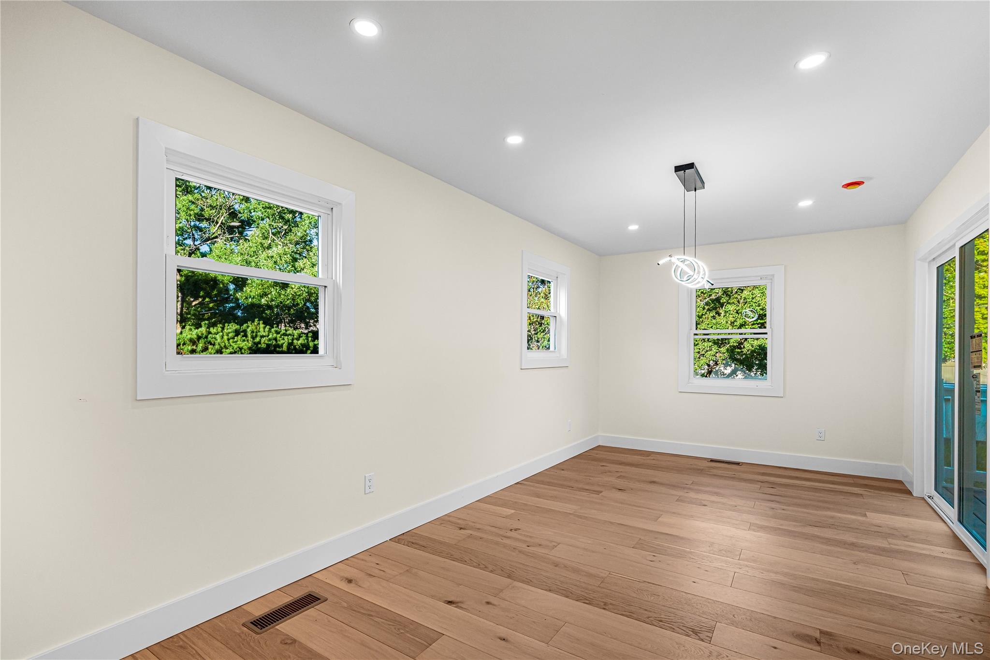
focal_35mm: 16
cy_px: 330
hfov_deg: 96.7
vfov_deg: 73.7
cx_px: 495
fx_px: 440
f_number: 8
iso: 500
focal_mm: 16
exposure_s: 1/13
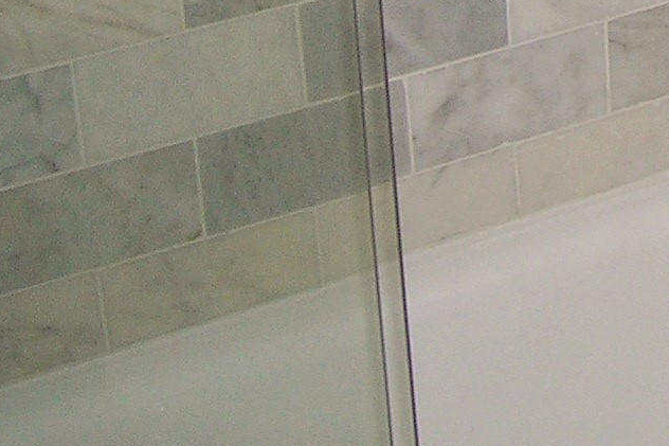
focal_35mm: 145
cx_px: 980
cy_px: -512
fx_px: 2694
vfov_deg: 8.8
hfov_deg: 13.4
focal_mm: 5.7
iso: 50
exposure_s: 1/60.1
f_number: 2.9
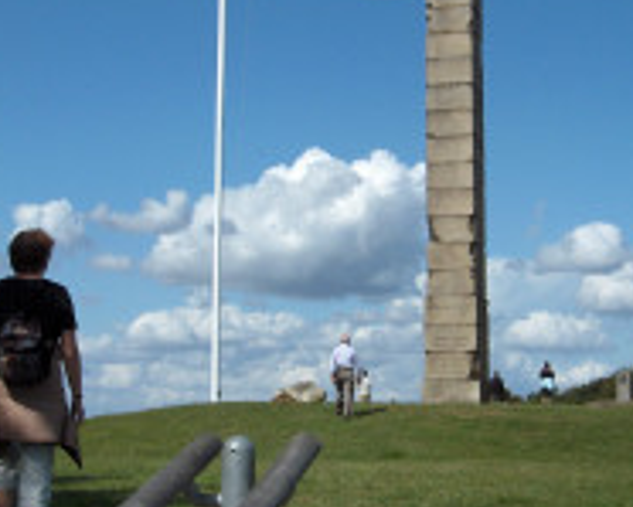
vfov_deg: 18.7
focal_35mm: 82
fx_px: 1537
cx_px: 352
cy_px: 252
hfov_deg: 23.3
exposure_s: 1/1250
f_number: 4.8
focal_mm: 8
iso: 100
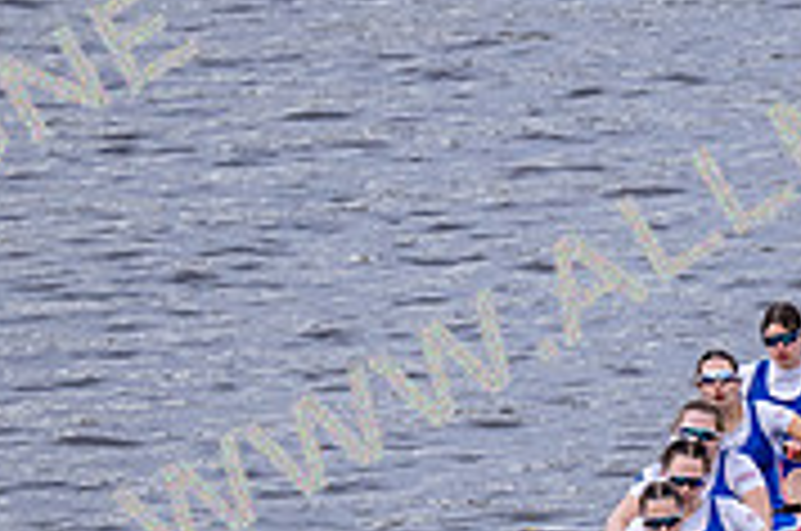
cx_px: 666
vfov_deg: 1.4
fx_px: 21721
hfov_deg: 2.1
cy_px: 576
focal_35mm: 978
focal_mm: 200
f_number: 2.8
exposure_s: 1/2000
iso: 640
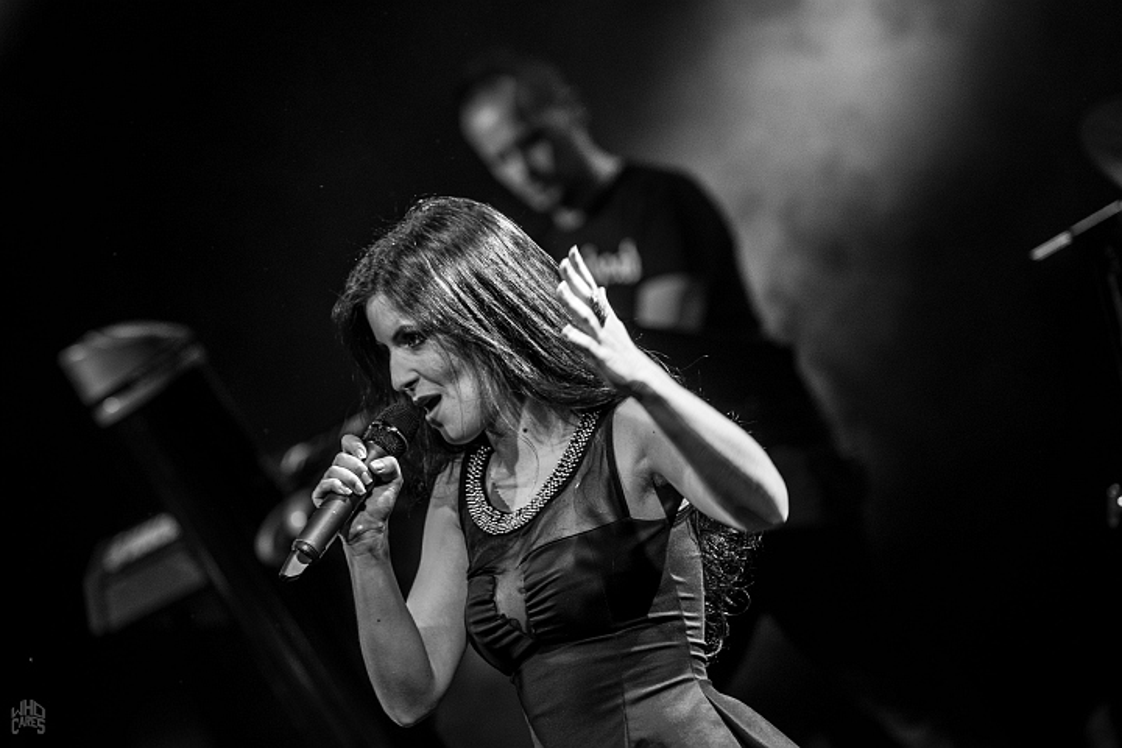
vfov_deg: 5.6
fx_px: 7713
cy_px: 374
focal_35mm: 248
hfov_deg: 8.3
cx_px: 561
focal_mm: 165
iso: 1250
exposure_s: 1/100
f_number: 2.8
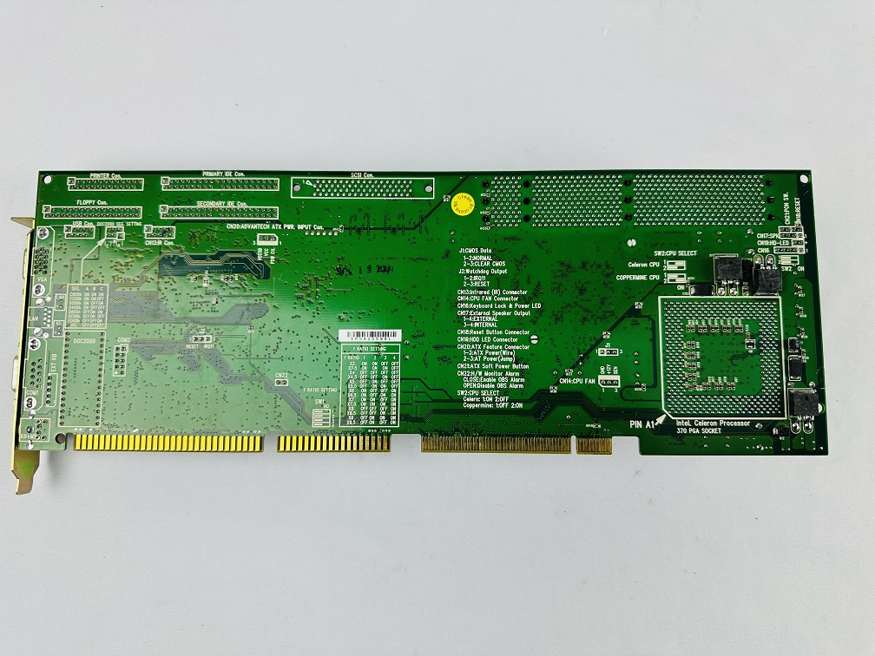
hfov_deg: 71.6
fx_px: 607
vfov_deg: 56.8
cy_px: 328
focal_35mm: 24
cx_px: 438
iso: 80
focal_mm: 6.86
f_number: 1.78
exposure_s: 1/120
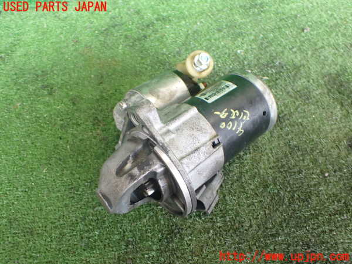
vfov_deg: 46.8
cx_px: 176
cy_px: 132
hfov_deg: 60.0
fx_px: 305
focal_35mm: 30
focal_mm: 5.4
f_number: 2.3
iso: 640
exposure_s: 1/125
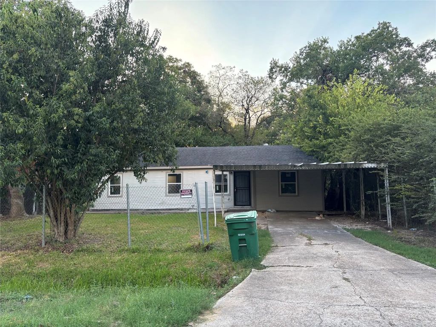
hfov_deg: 67.3
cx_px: 218
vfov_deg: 53.1
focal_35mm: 26
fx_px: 327
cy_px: 164
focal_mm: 5.96
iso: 64
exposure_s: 1/167
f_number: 1.6
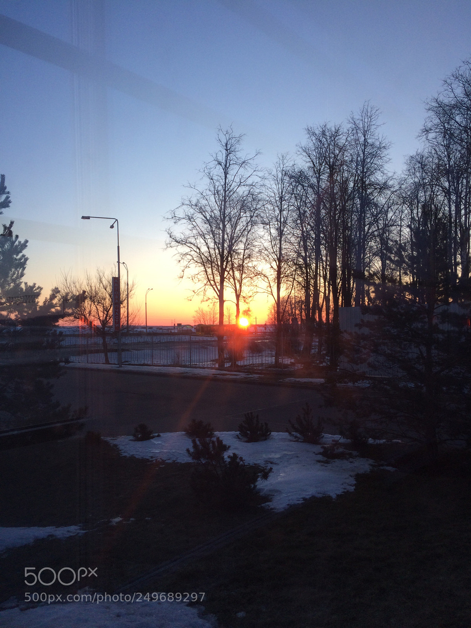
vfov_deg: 61.7
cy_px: 314
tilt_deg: +0.5
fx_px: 526
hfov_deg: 48.2
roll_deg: +1.7
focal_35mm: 29
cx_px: 236
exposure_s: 1/100
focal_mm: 4.15
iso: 50
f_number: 2.2
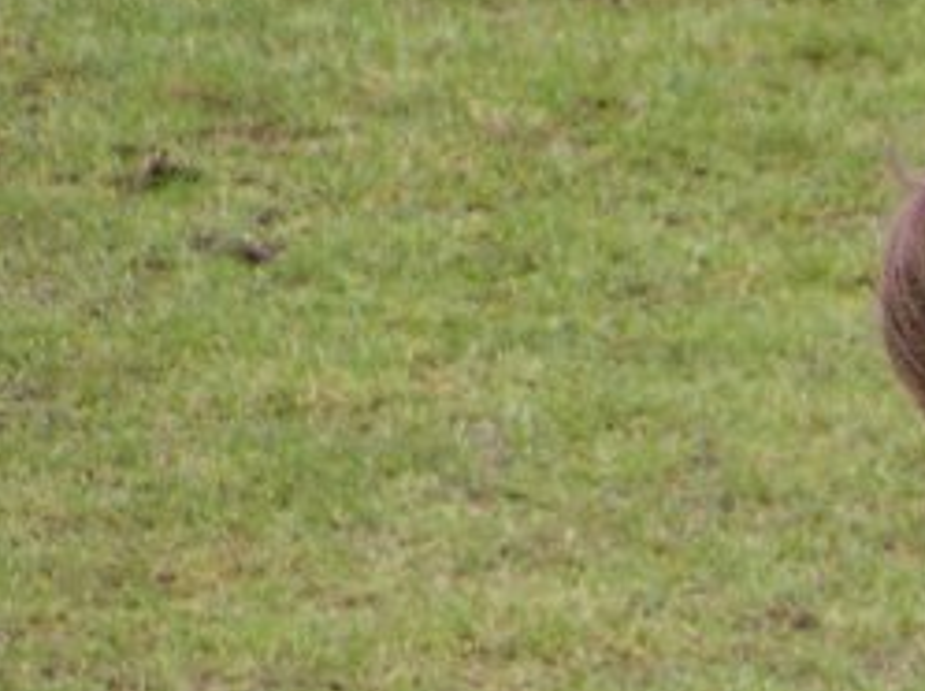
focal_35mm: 872
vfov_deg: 1.7
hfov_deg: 2.3
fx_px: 23268
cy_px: 914
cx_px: 1300
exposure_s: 1/200
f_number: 3.5
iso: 200
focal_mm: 41.4
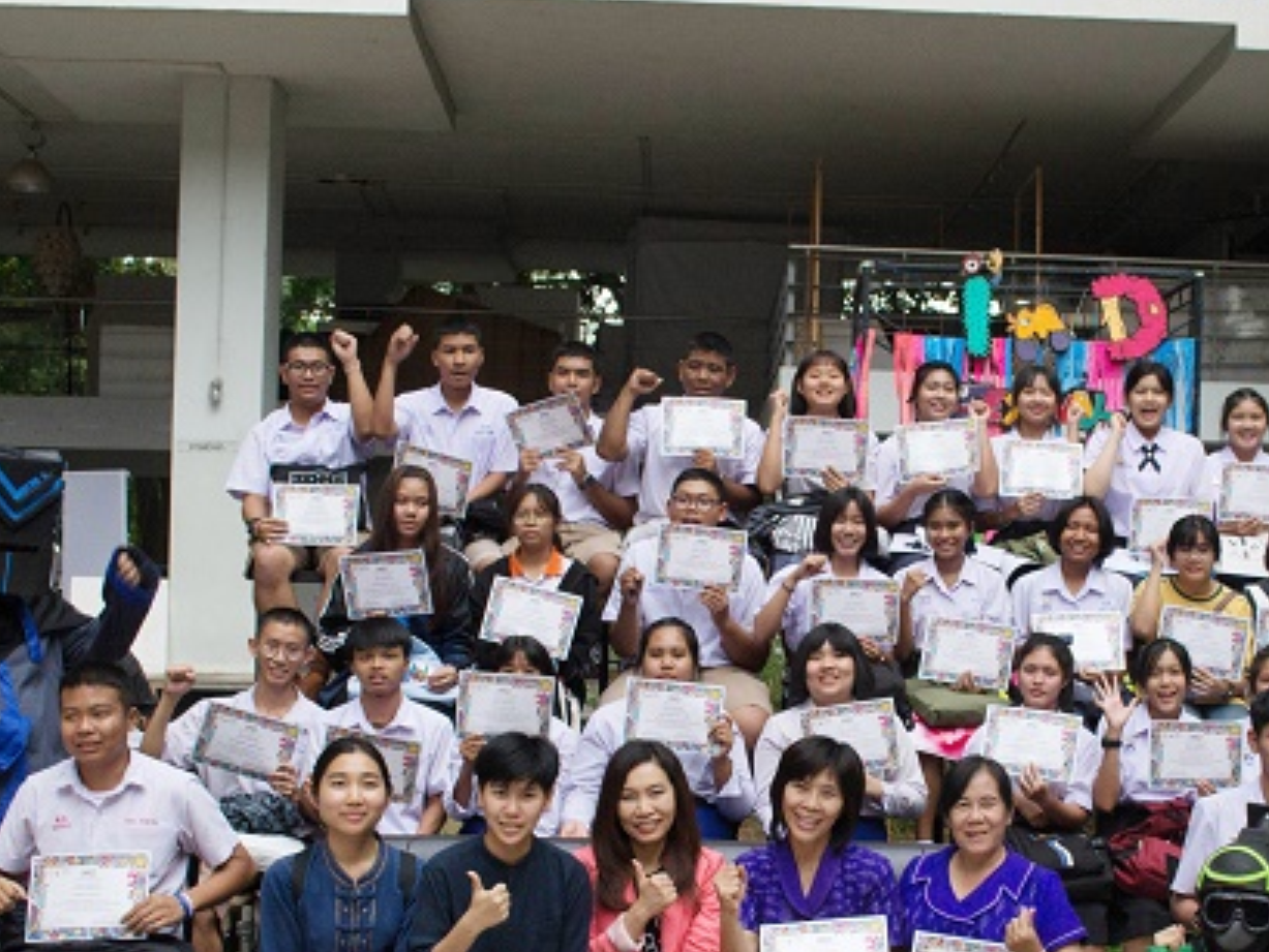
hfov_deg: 31.0
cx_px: 832
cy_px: 588
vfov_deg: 23.6
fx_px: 2274
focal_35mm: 62
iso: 800
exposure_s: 1/125
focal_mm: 22
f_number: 5.6
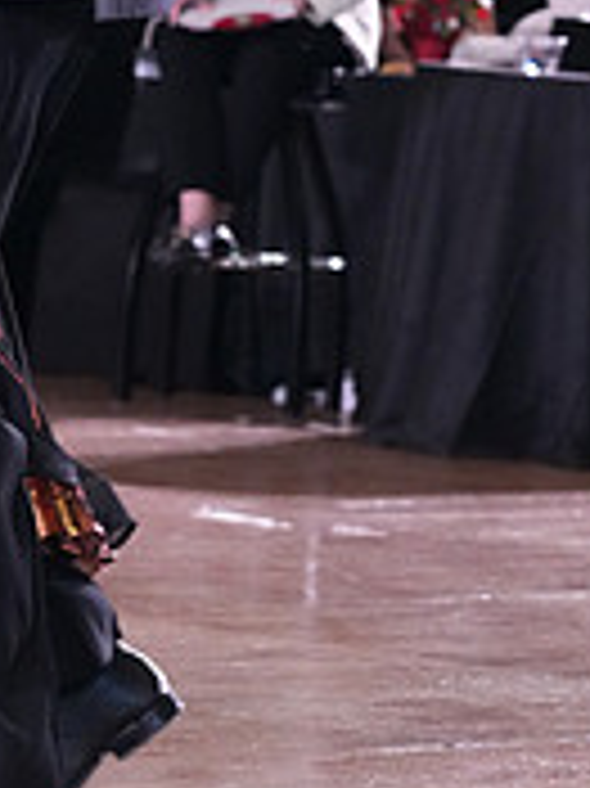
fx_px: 7622
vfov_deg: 5.9
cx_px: -20
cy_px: -185
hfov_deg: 4.4
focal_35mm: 335
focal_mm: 105
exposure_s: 1/320
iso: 5000
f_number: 5.6
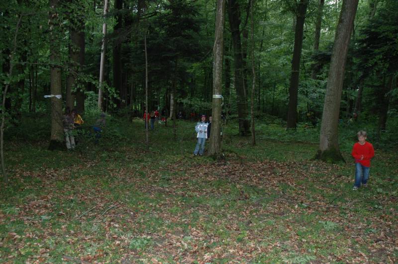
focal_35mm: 36
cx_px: 199
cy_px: 132
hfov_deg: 53.2
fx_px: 397
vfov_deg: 36.8
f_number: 4
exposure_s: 1/60
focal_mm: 24
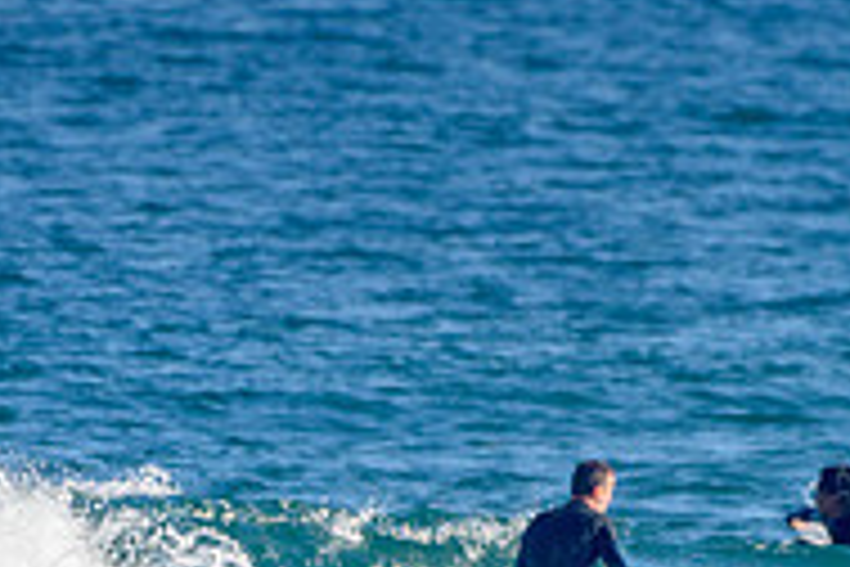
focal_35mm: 1883
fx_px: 44456
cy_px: 647
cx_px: 424
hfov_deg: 1.1
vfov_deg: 0.7
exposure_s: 1/2000
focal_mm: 500
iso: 160
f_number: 5.6
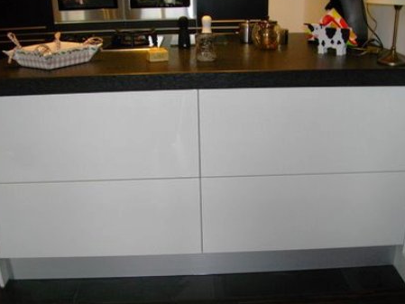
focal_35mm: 38
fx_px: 445
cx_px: 199
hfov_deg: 49.0
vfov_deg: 37.7
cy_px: 167
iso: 200
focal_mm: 5.7
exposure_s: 1/50
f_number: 2.9
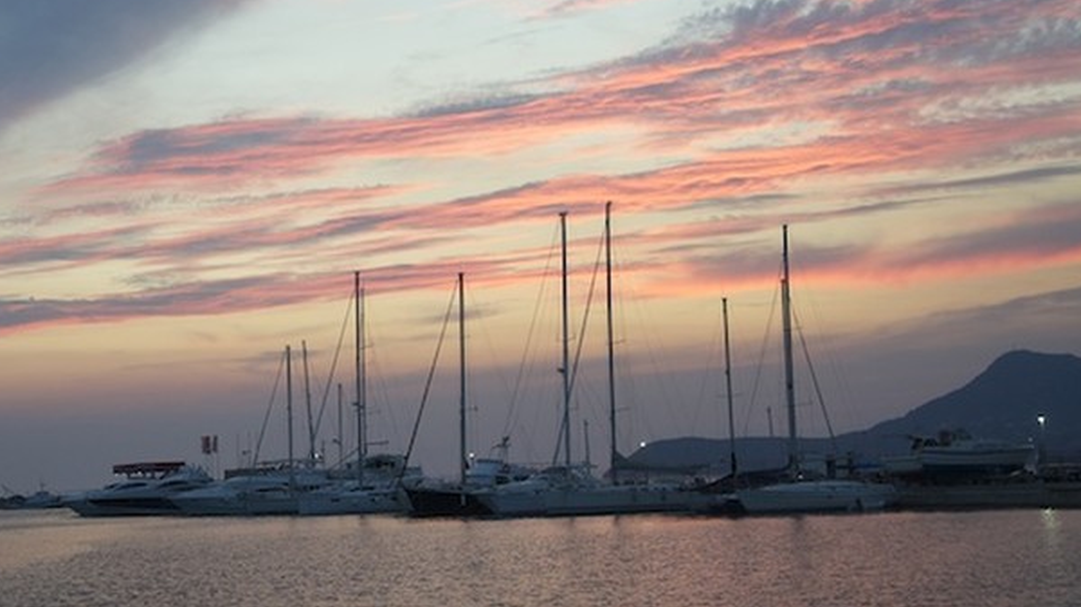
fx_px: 1891
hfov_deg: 31.4
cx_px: 292
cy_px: 195
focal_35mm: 66
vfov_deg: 18.2
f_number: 5
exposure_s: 1/100
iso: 800
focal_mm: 42
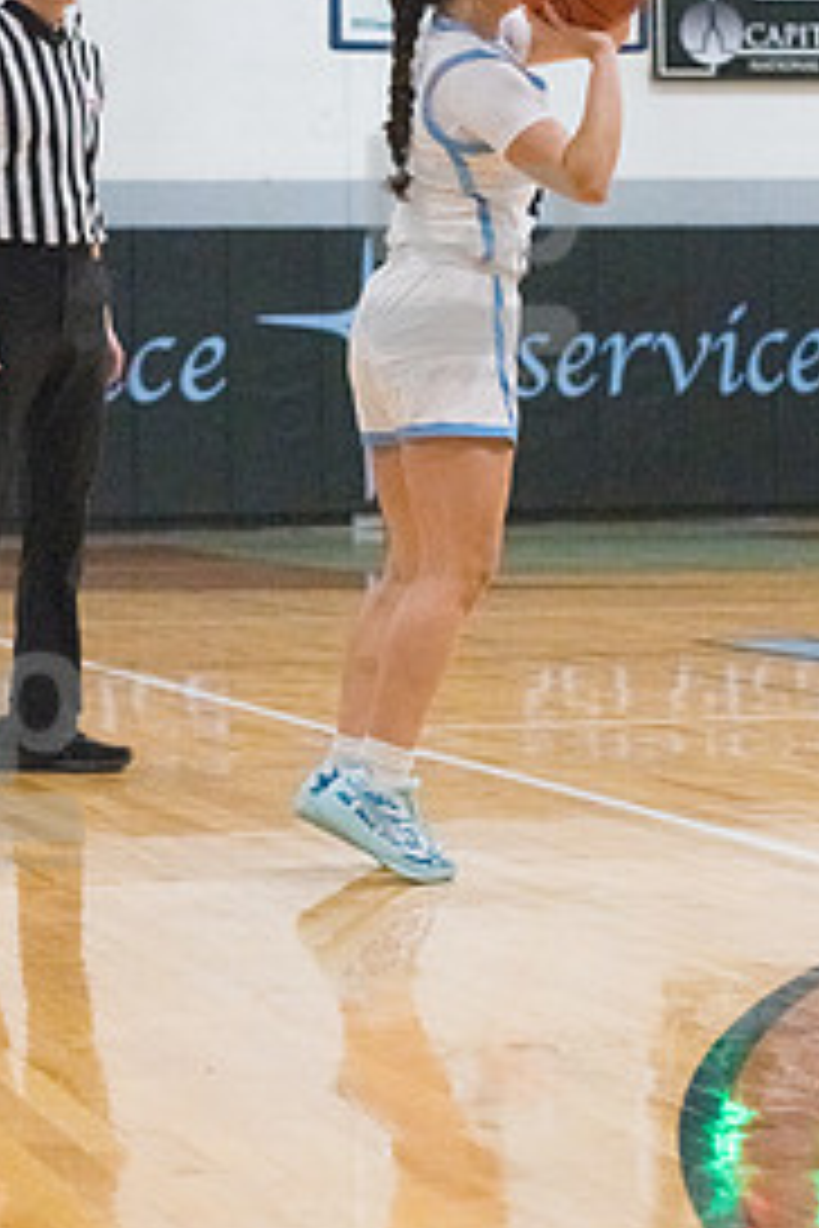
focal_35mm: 135
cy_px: 261
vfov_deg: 15.1
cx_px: 472
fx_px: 4607
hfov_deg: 10.2
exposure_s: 1/1250
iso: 10000
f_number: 5
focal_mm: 82
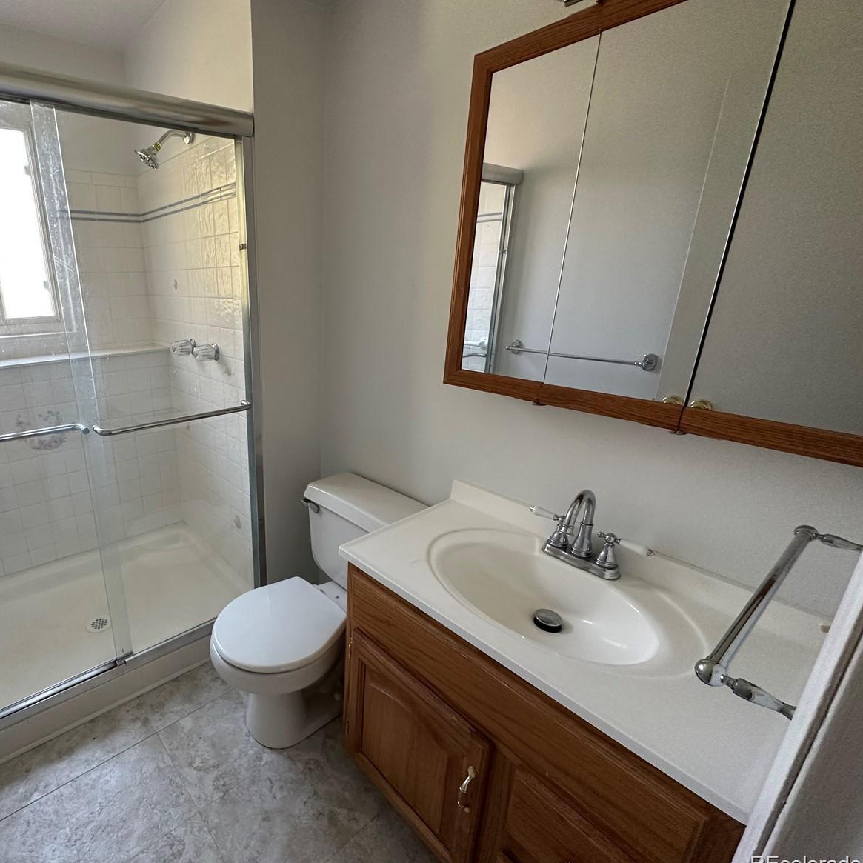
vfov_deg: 84.0
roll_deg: +1.0
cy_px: 435
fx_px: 479
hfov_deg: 80.8
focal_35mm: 17
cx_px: 278
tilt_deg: -18.8
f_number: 2.2
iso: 250
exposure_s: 1/60
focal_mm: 2.22
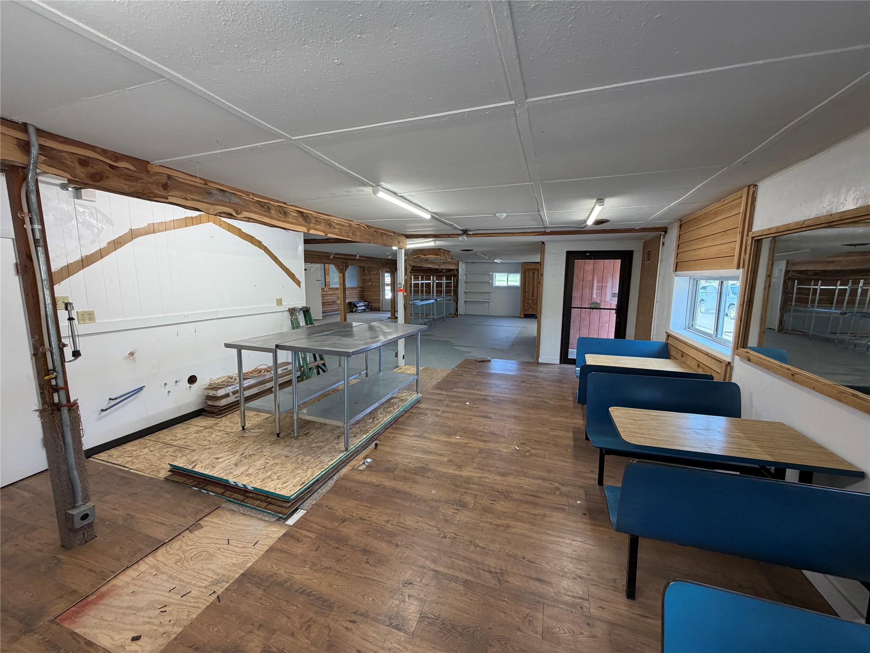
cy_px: 326
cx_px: 435
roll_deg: +0.3
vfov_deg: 85.7
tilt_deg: -8.5
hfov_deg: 102.1
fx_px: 352
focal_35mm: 14
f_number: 2.2
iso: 160
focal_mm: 2.22
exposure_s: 1/120
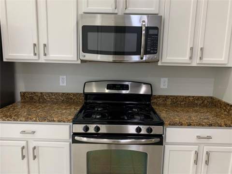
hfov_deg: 67.3
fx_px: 174
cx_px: 116
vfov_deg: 53.1
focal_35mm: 26
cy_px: 87
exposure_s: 1/60
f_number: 1.8
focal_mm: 4.25
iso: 200
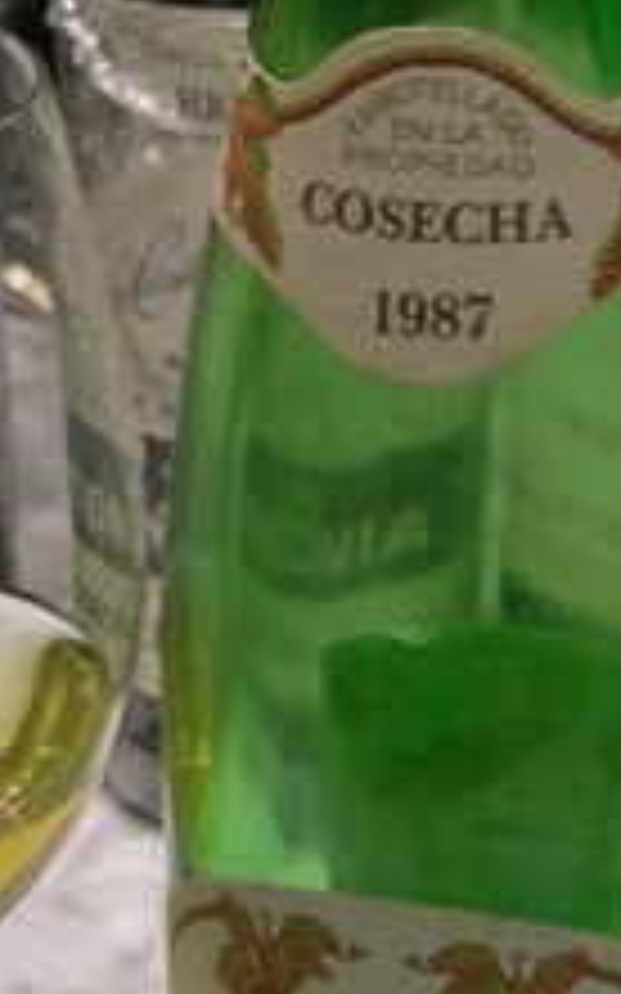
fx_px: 2303
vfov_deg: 24.2
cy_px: 672
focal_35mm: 85
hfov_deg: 15.3
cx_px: 151
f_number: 2.9
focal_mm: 8.5
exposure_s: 1/8.9
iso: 50
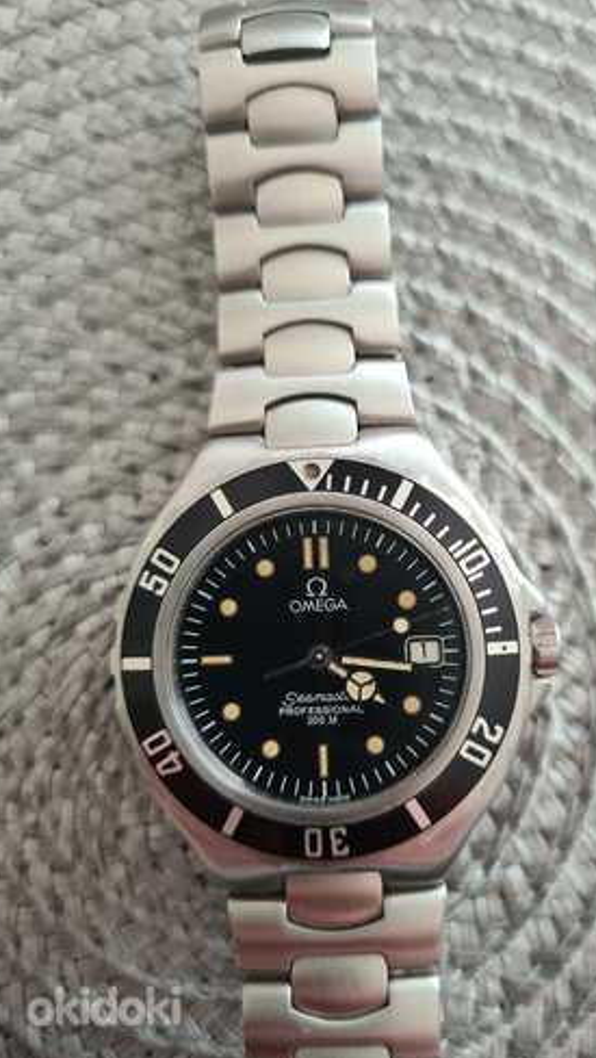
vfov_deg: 66.0
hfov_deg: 40.0
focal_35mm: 29
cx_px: 372
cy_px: 540
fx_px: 814
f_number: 1.8
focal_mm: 5.4
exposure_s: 1/50
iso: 80
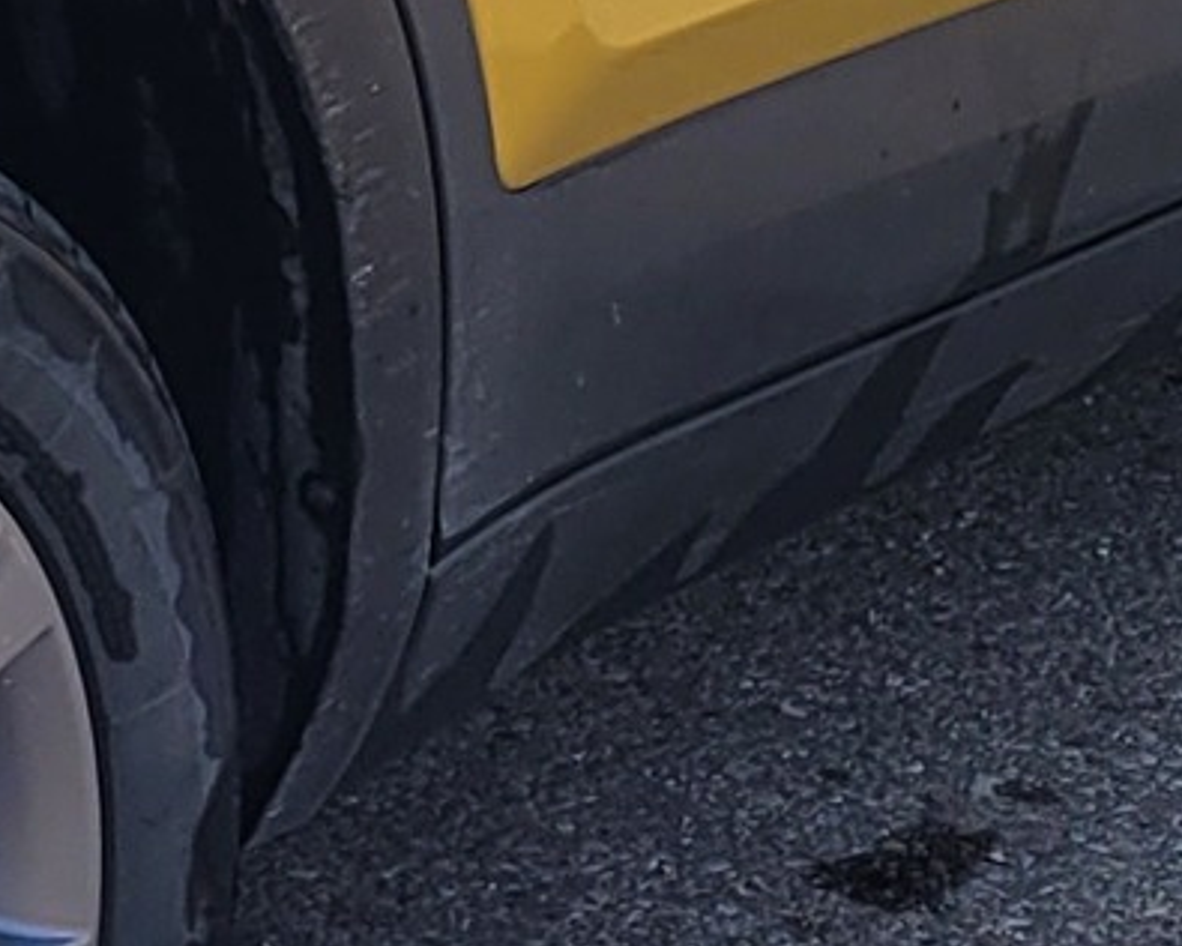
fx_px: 6472
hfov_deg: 9.9
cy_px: -419
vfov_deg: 8.2
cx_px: -919
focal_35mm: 185
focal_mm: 5.4
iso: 40
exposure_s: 1/1869
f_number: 1.8
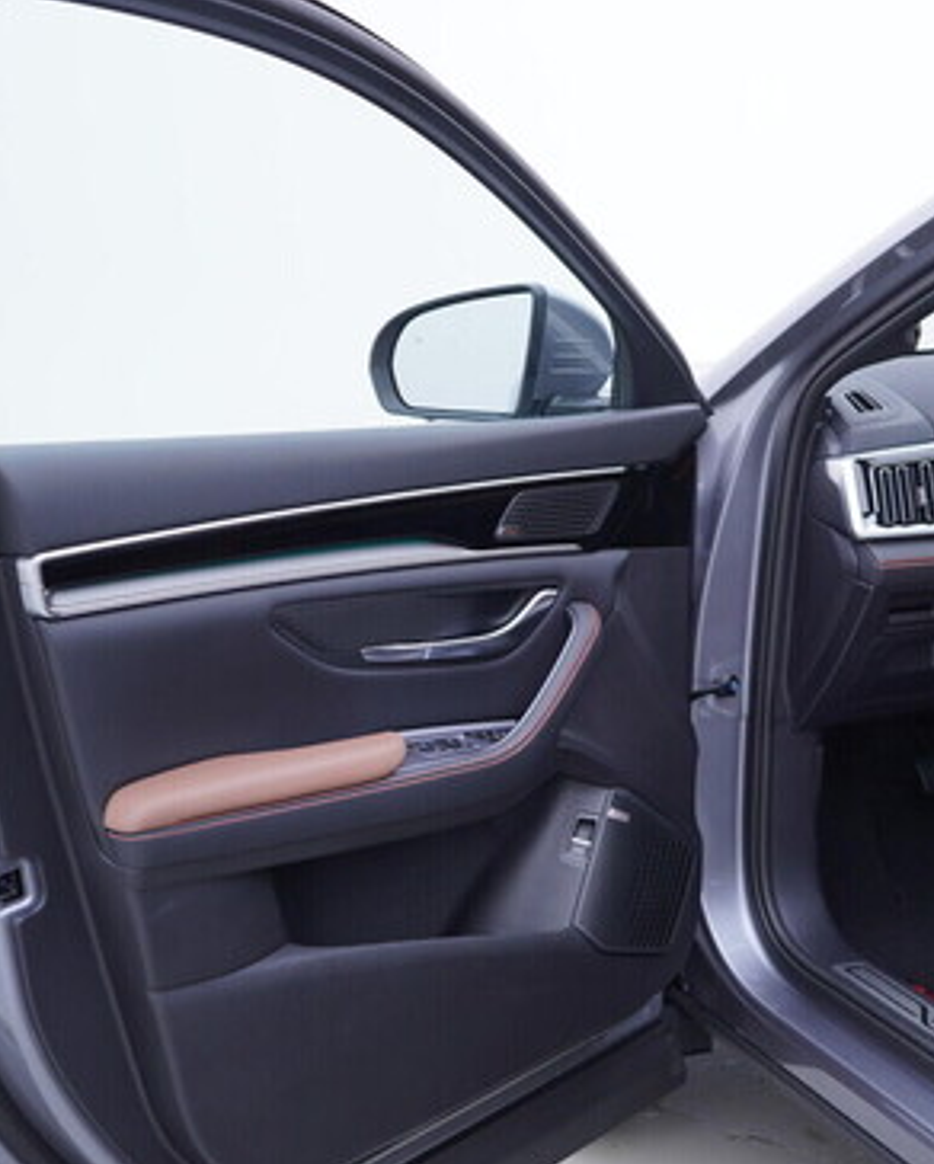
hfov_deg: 29.2
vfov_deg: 36.6
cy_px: 584
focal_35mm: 51
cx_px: 720
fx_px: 1759
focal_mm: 24
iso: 125
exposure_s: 1/50
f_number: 3.2
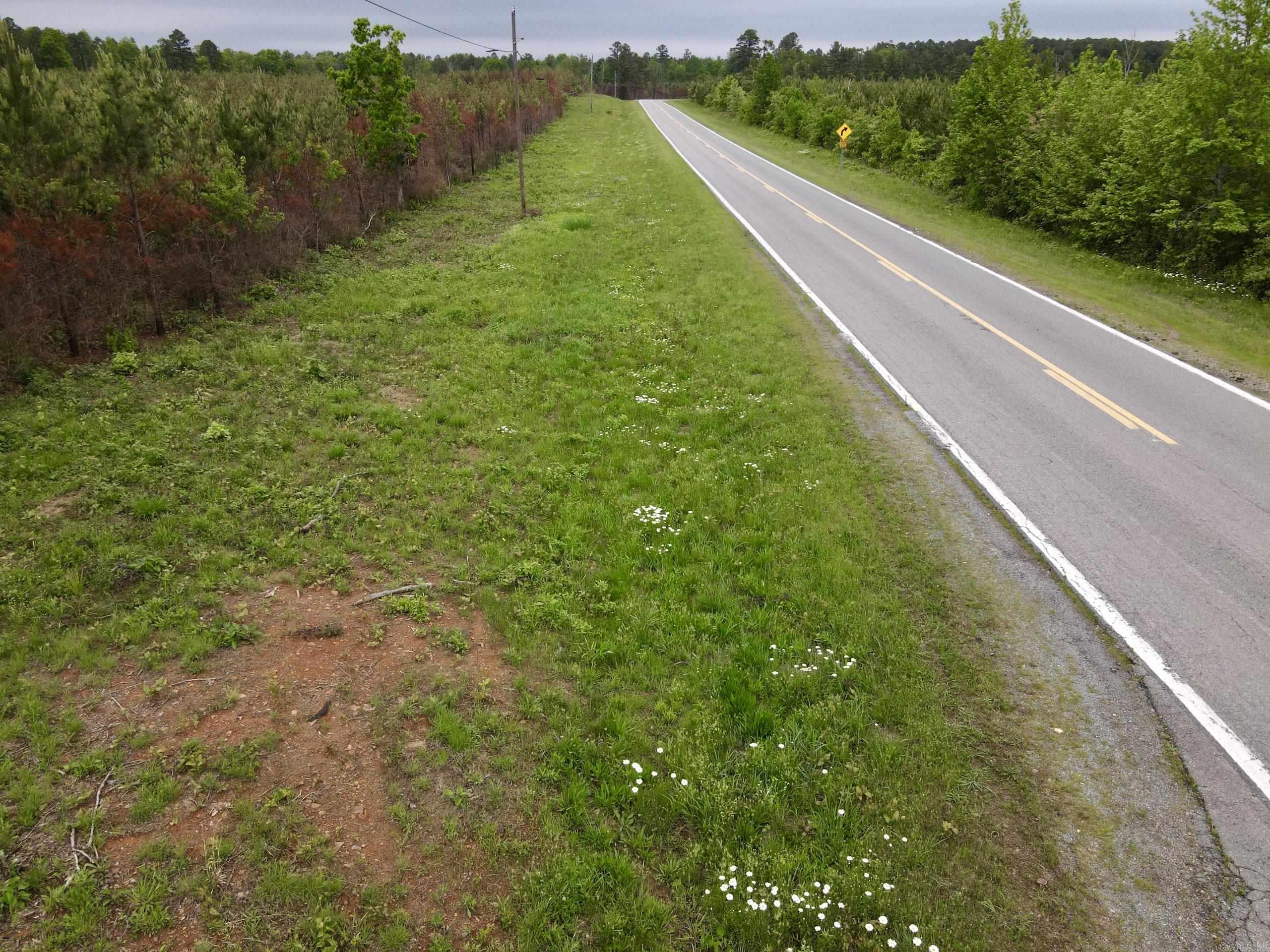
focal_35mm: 24
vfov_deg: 56.8
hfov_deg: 71.6
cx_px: 635
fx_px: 881
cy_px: 476
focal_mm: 4.5
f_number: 2.8
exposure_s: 1/12.5
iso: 550
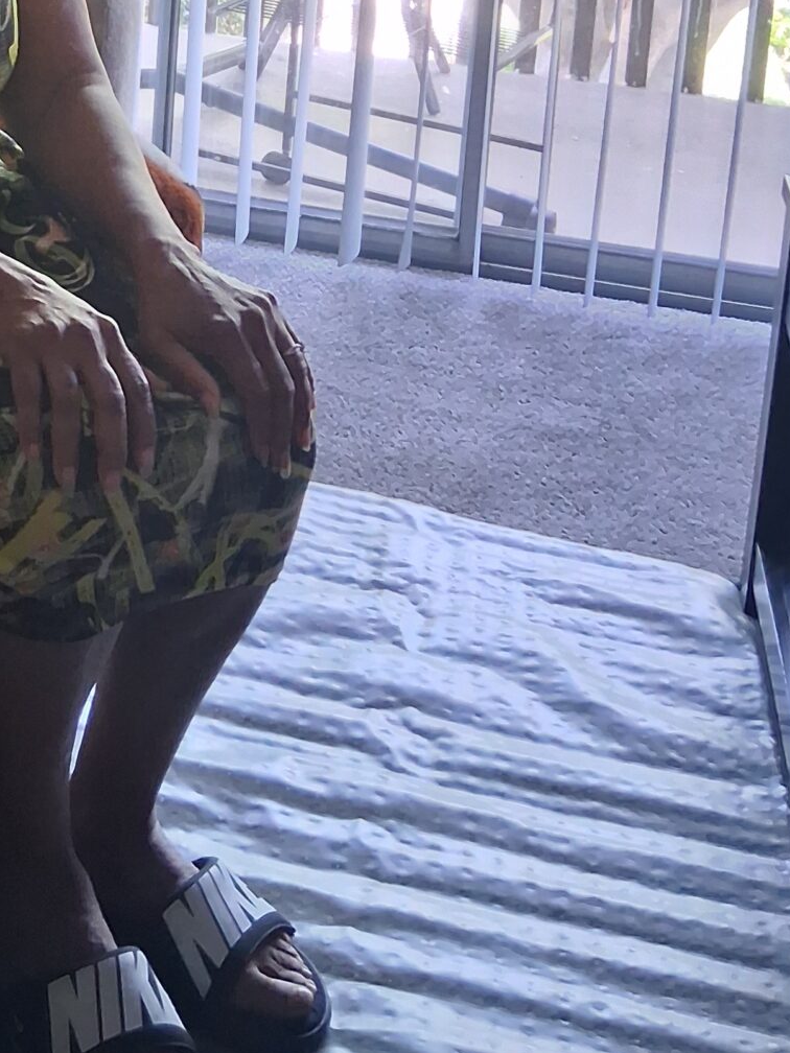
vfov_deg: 26.3
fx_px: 2008
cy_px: -203
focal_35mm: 66
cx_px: -152
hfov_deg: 20.8
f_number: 1.8
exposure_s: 1/50
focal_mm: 3.98
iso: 500
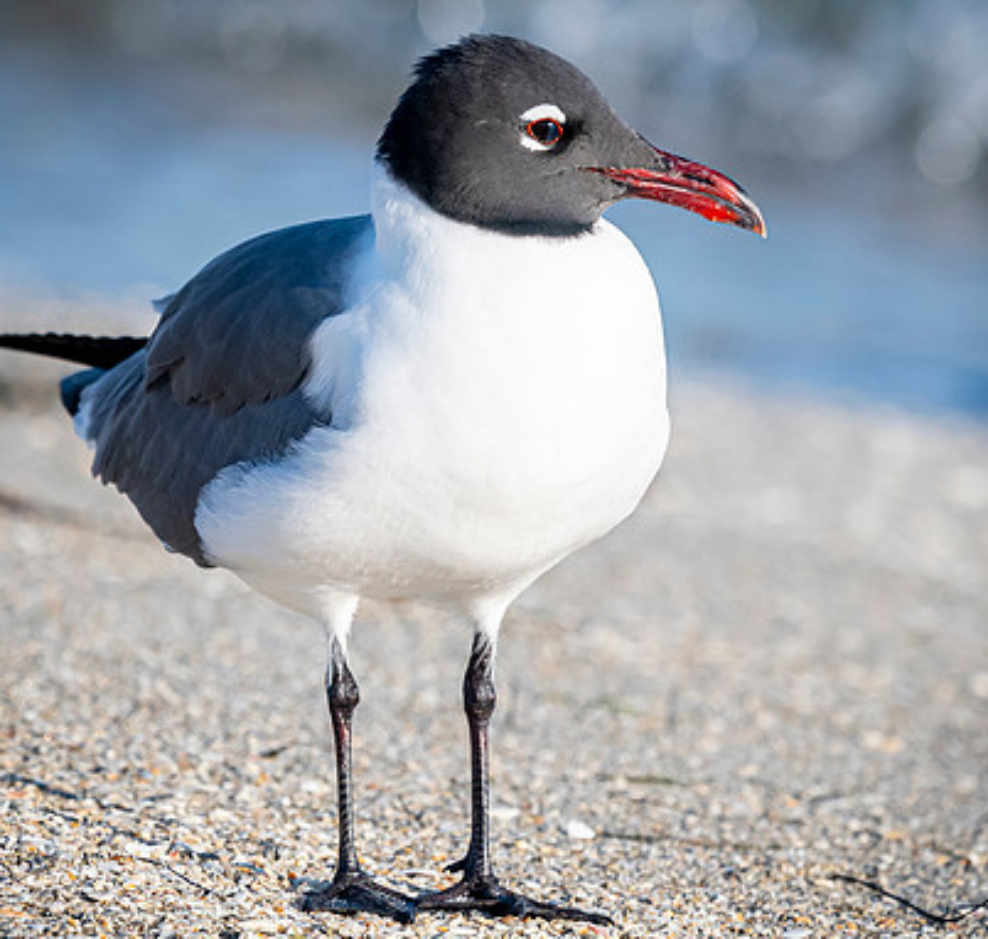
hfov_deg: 2.3
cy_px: 25
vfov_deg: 2.2
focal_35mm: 782
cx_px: 391
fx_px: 24632
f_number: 5.6
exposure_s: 1/2000
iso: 500
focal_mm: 300
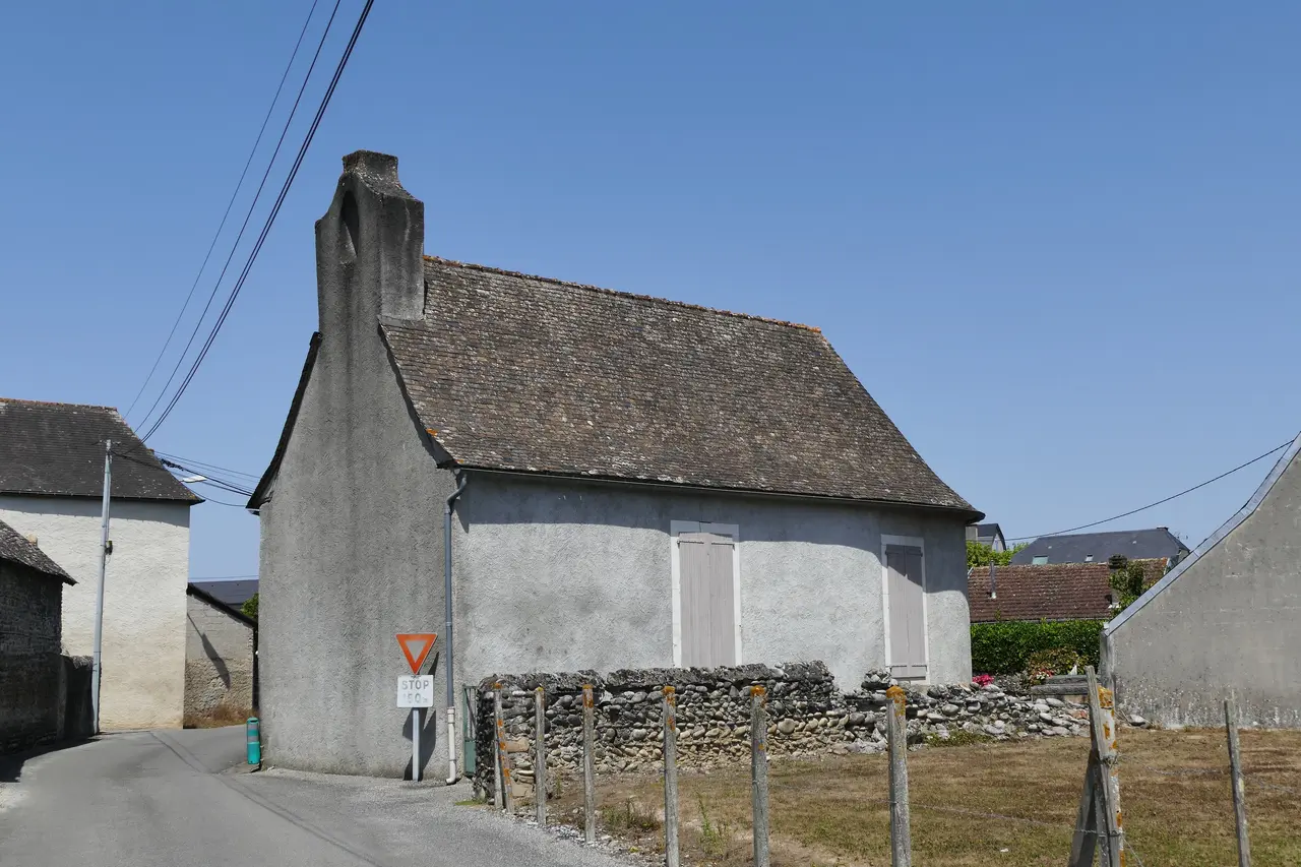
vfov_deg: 31.2
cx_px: 650
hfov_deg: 45.4
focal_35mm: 43
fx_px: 1554
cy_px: 434
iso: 125
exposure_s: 1/2000
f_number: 5
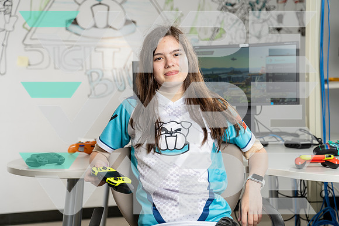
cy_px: 113
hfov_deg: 32.9
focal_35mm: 61
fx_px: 575
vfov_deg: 22.3
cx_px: 170
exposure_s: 1/250
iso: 250
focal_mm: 61
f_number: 4
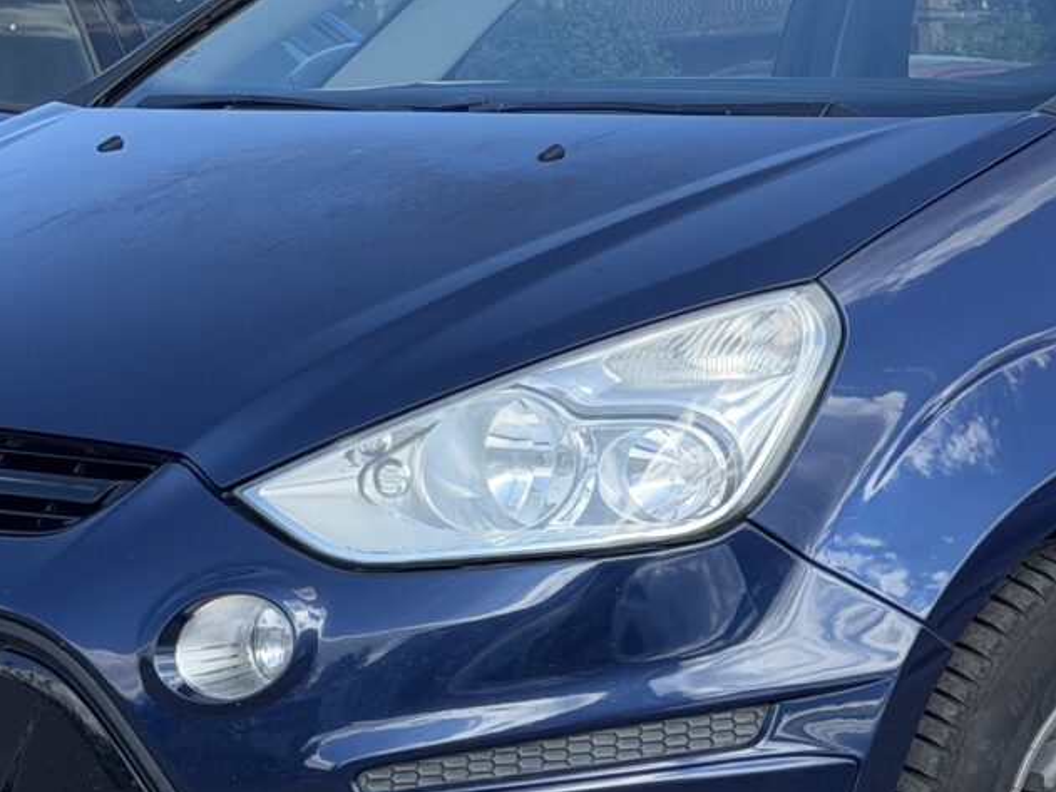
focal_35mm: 146
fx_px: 4453
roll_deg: +2.6
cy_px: 345
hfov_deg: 13.4
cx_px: 951
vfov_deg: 10.2
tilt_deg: -2.0
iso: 100
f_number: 1.78
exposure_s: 1/754
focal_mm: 6.76
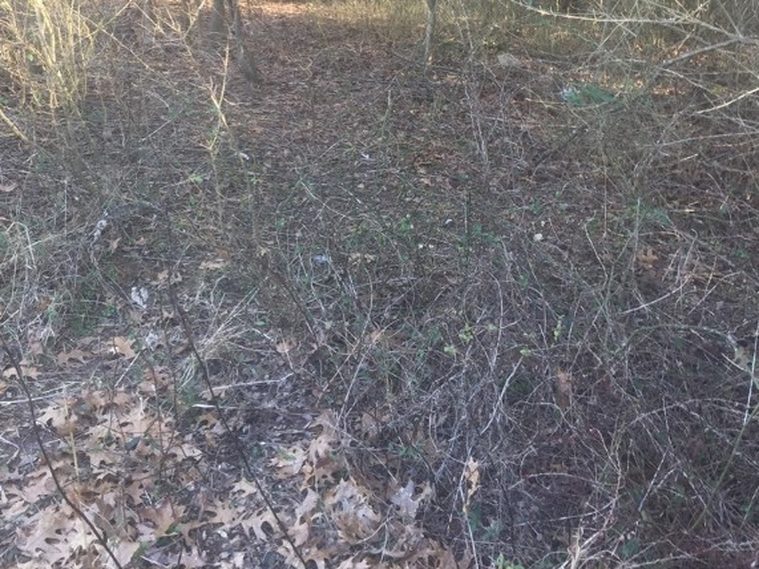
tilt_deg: -13.2
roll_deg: -2.4
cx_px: 379
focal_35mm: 39
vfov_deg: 34.8
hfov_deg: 47.9
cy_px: 64
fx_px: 855
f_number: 2.2
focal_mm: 4.15
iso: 40
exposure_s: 1/60
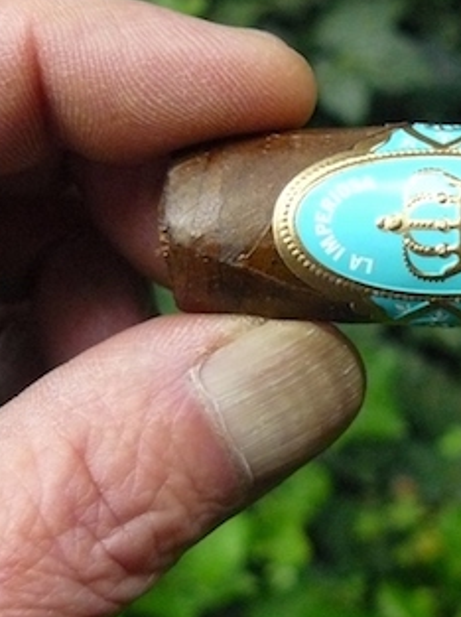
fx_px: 1352
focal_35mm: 76
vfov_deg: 25.6
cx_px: 368
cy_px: 245
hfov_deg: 19.2
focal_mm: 6
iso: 400
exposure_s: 1/160
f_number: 2.8
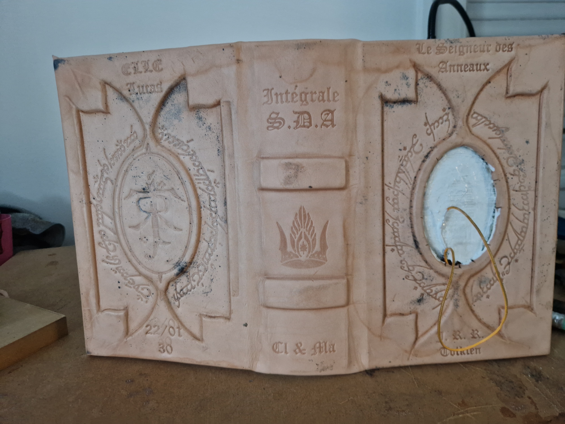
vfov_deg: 58.9
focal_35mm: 23
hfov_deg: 73.9
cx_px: 282
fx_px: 375
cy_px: 212
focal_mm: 5.4
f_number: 1.8
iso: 640
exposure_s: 1/25
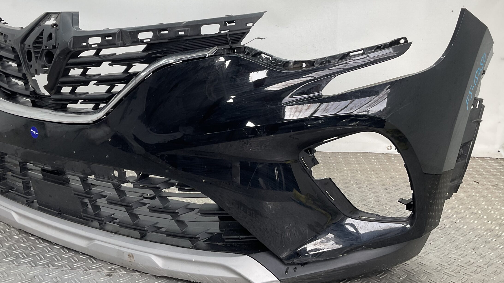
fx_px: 495
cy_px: 109
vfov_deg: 31.9
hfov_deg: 53.8
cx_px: 214
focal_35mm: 37
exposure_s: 1/120
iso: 25
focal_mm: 3
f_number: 1.8
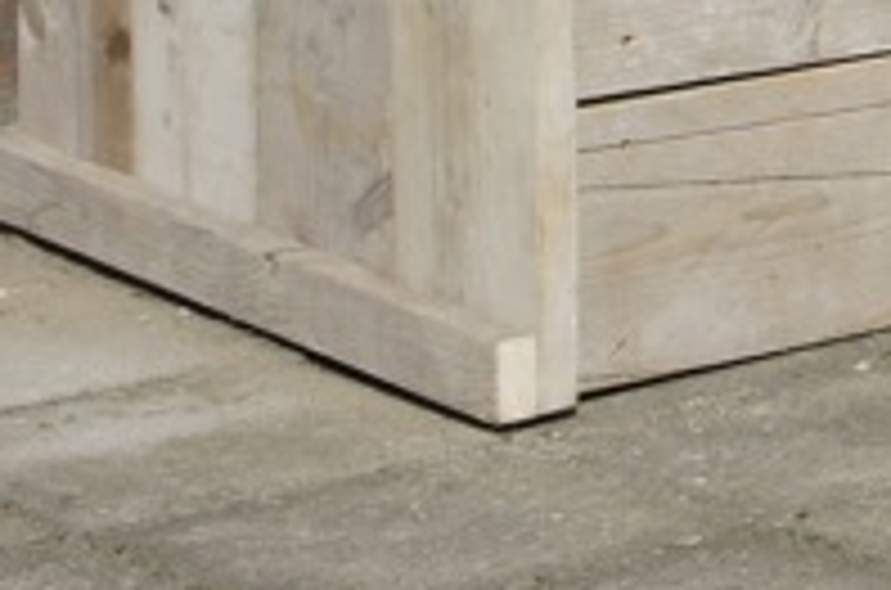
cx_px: 1868
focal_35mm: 171
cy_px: -556
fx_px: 4222
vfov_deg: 7.7
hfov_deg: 10.8
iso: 200
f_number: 8
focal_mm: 22
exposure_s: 1/640
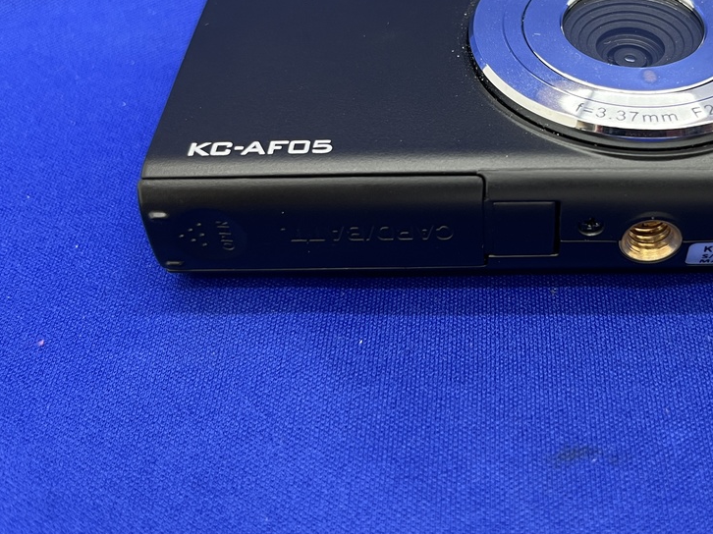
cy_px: 126
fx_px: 885
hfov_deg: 42.9
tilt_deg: -41.8
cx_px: 508
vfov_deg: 32.9
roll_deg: +0.5
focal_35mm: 43
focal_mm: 5.1
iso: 125
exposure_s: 1/60
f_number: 1.6
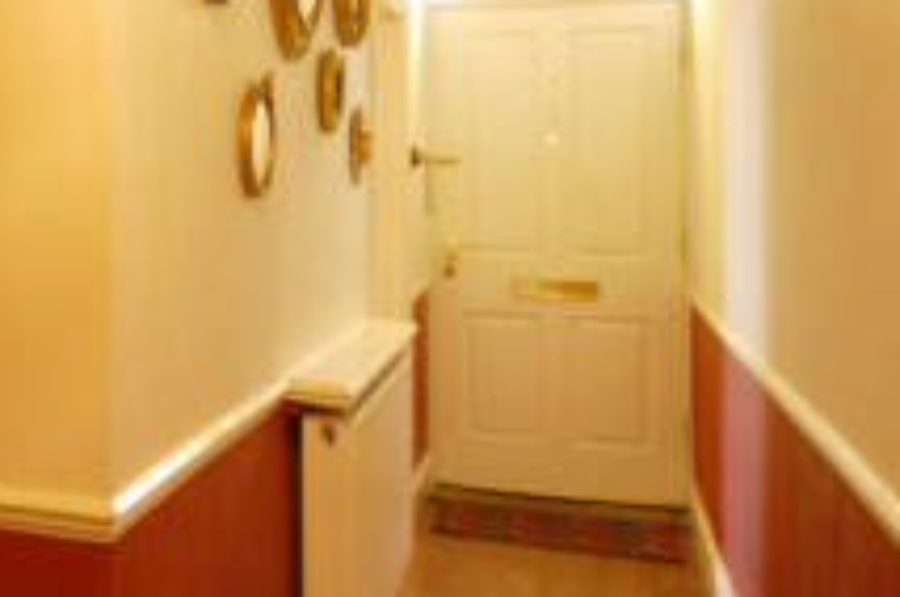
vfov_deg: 28.9
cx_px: -177
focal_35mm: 46
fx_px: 1148
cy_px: 404
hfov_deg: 34.4
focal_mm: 10
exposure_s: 1/5
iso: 200
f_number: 4
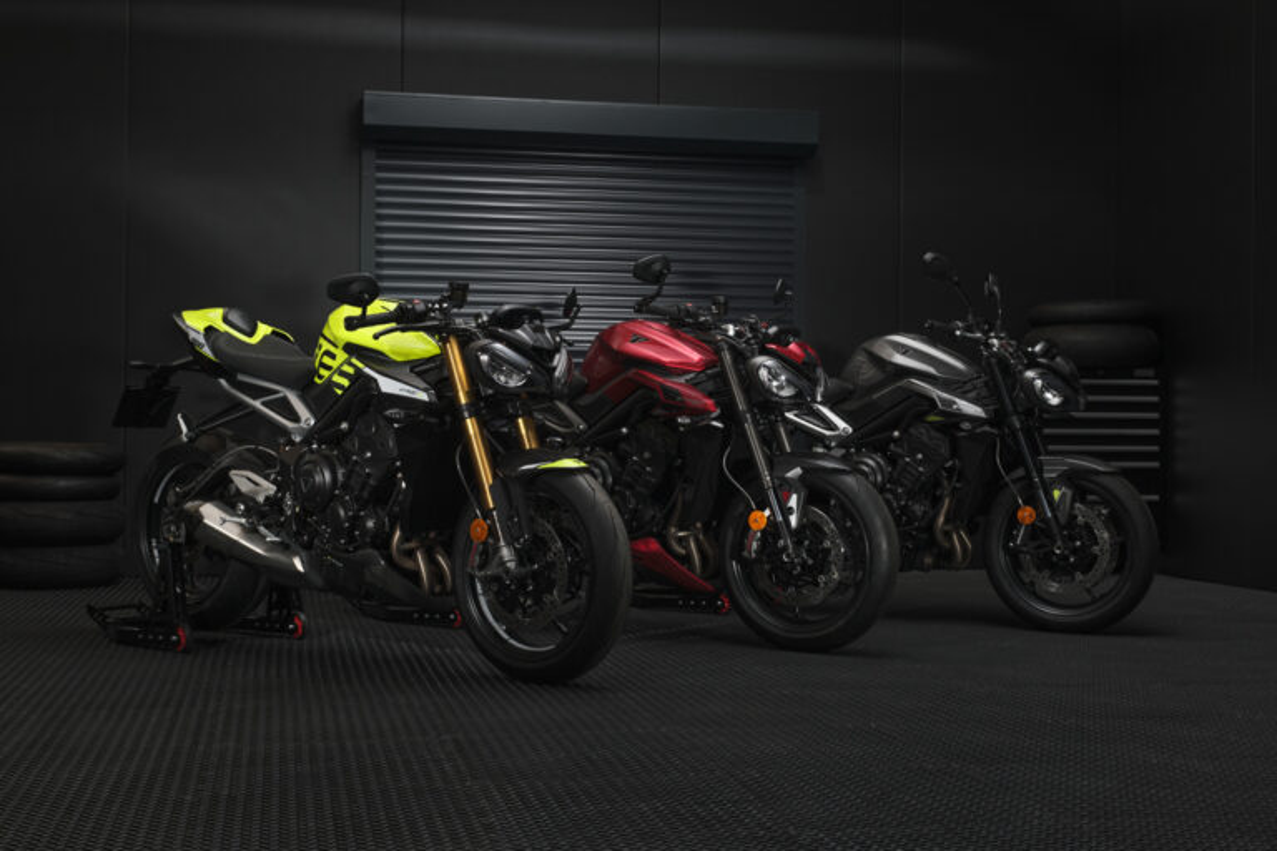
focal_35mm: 45
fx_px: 1596
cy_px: 426
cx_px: 638
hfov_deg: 43.6
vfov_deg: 29.9
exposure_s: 1/8
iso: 160
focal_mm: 30.2
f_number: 5.6
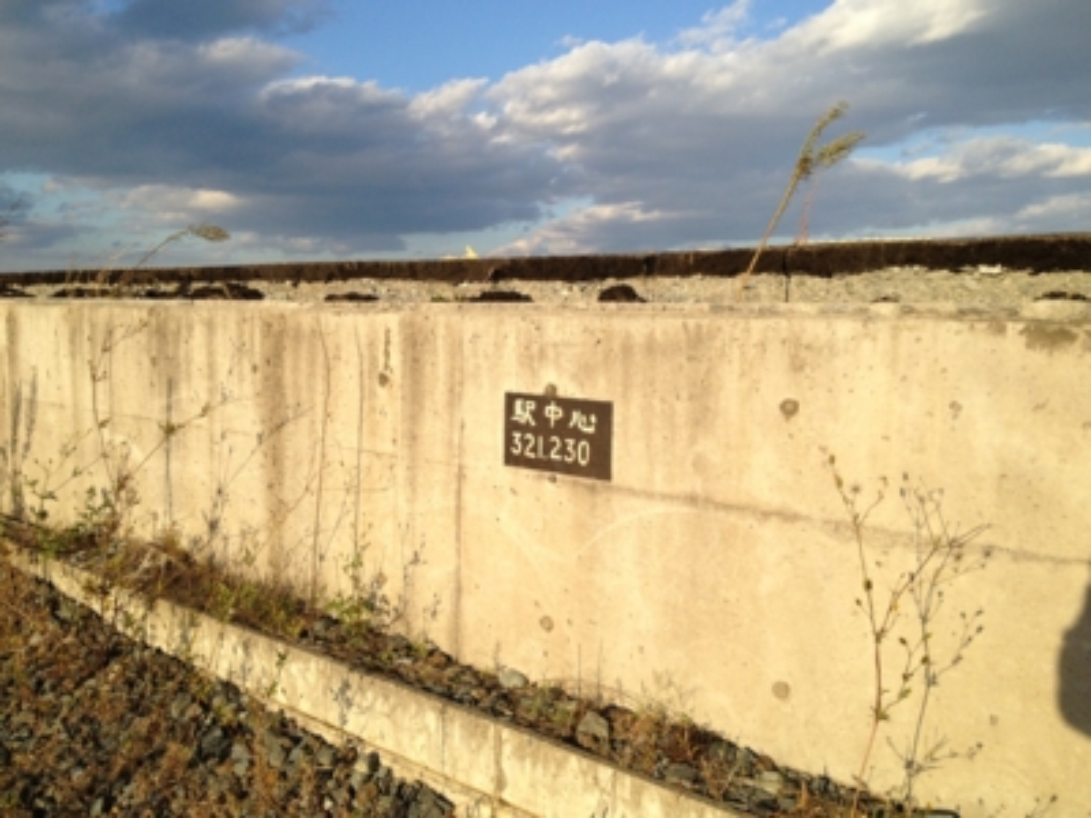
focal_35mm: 35
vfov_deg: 40.7
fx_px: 1103
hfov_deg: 52.6
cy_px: 409
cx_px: 546
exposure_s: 1/1284
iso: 50
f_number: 2.4
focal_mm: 4.28
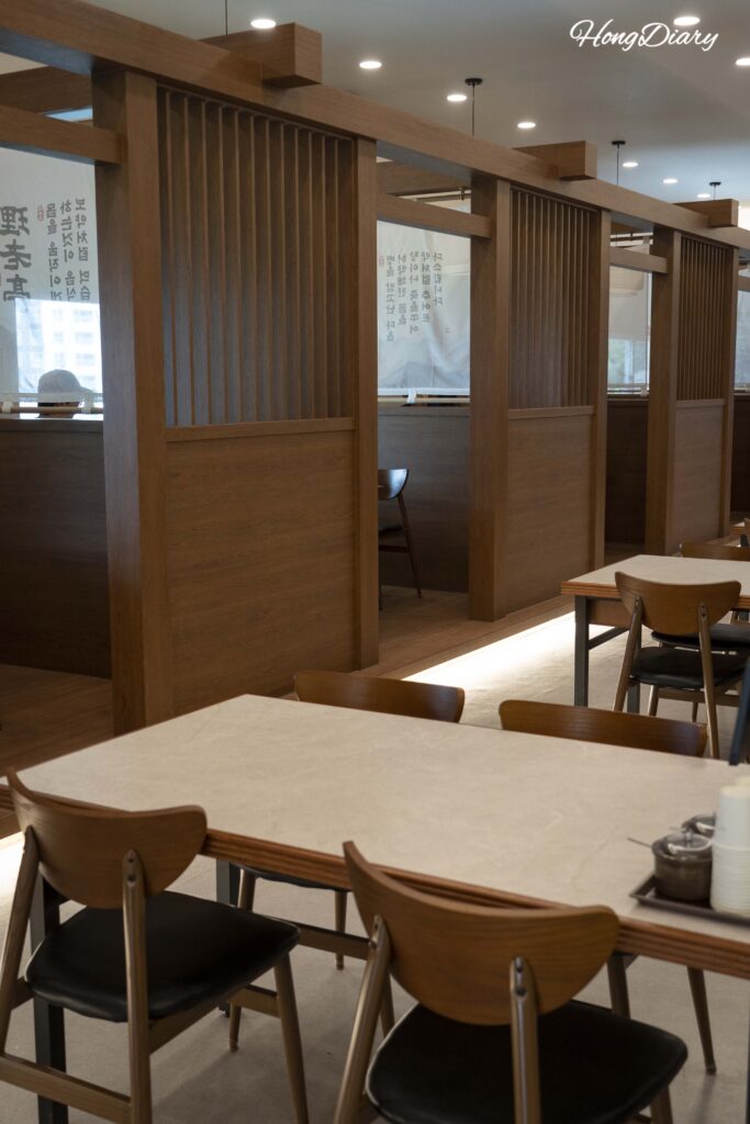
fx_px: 1281
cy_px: 562
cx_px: 375
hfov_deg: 32.6
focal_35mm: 41
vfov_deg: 47.4
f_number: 5
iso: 1600
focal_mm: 41
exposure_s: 1/160
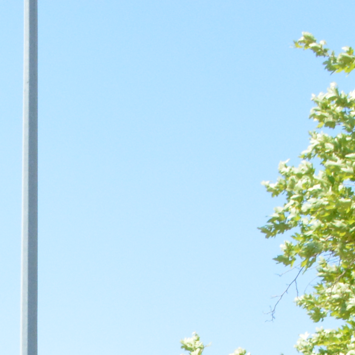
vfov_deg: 10.4
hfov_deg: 11.5
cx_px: -27
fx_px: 1740
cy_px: 772
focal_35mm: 150
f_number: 13
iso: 1250
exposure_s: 1/500
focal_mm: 18
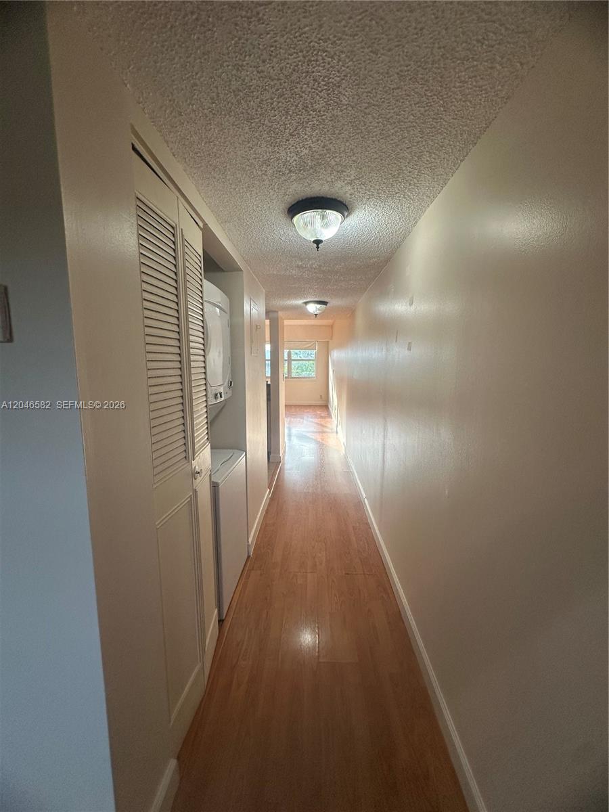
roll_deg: -1.0
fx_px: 328
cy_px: 406
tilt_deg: -6.8
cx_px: 304
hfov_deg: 85.7
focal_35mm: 14
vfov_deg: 102.1
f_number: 2.2
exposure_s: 1/120
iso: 100
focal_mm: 2.22
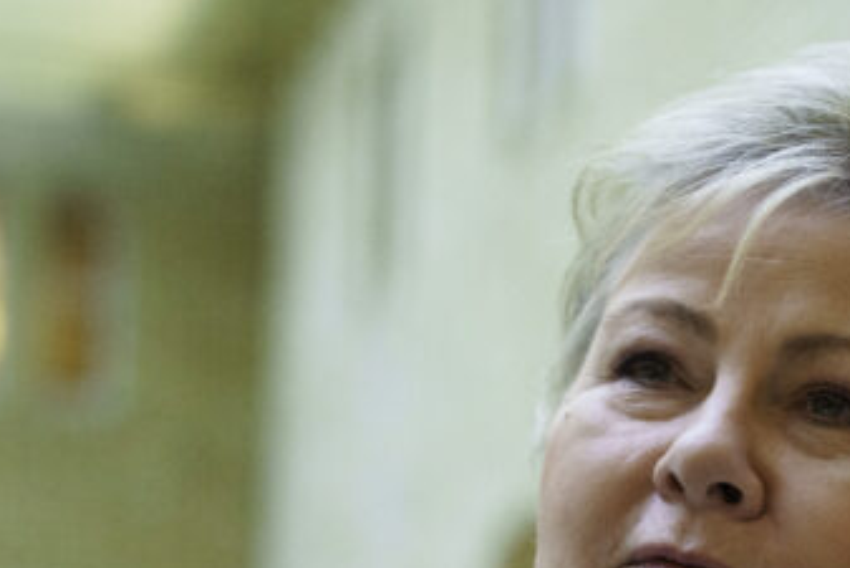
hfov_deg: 15.2
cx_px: 713
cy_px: 480
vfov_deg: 10.2
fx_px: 3165
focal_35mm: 134
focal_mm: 70
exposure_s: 1/320
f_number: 2.8
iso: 5000
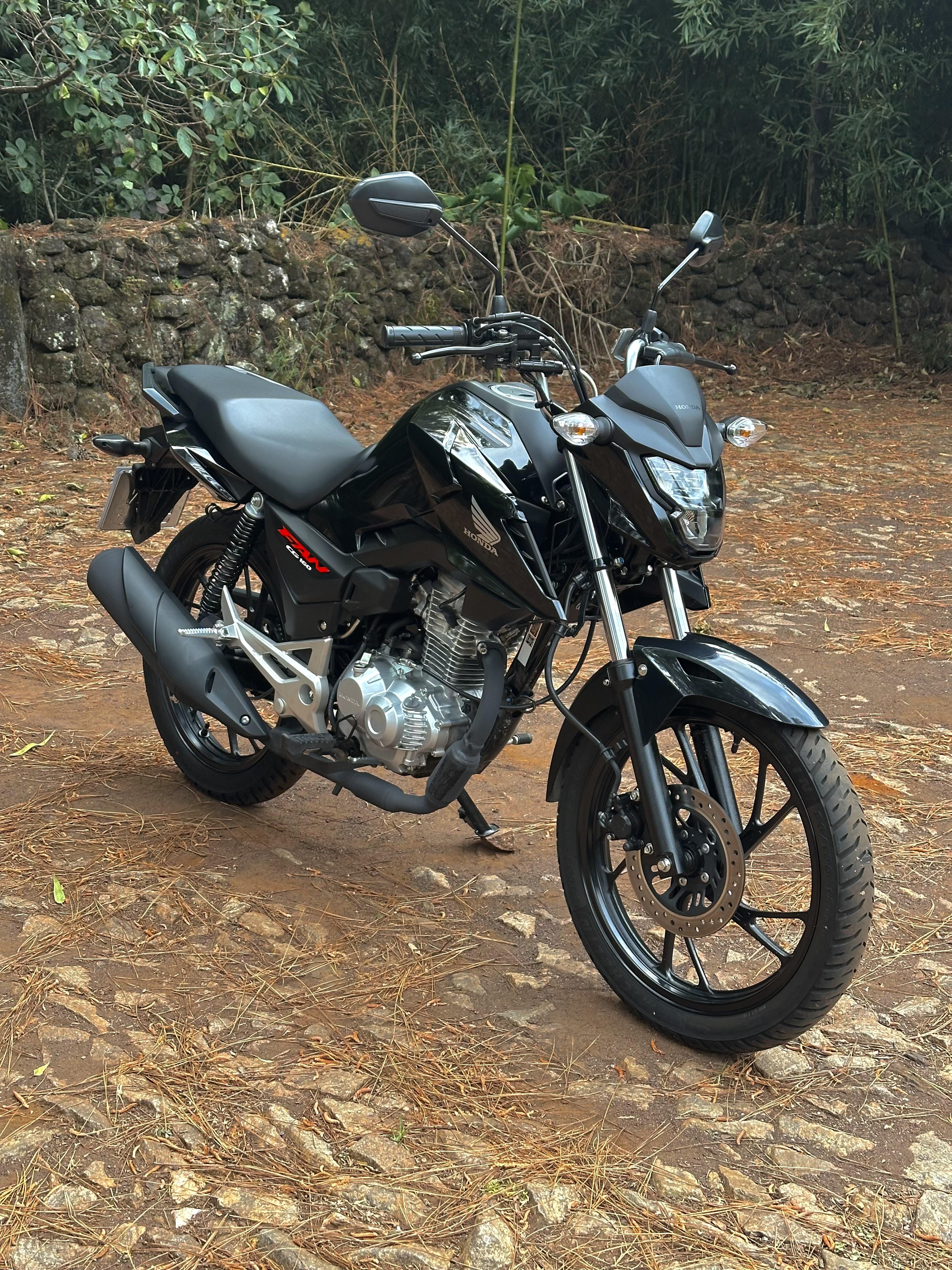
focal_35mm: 48
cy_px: 635
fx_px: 1760
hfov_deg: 30.3
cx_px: 476
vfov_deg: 39.7
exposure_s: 1/60
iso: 160
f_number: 1.78
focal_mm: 6.86
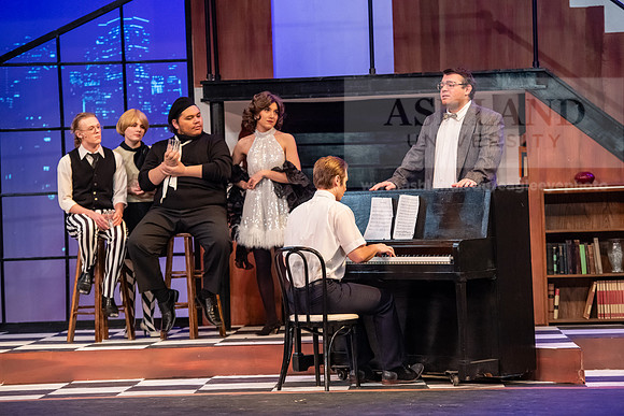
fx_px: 2167
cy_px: 208
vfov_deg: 11.0
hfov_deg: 16.4
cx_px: 312
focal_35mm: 125
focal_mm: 125
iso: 3200
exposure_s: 1/200
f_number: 3.5
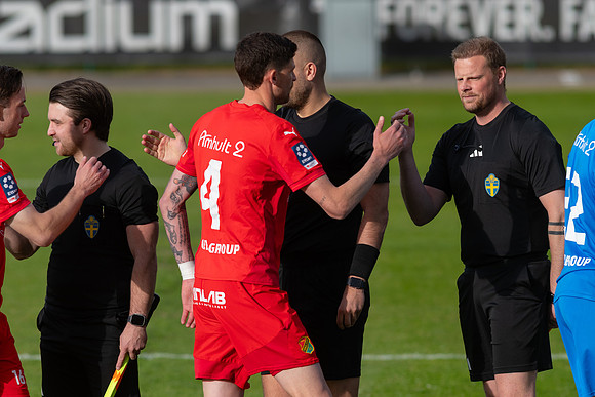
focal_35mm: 450
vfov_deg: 3.1
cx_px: 298
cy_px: 198
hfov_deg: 4.6
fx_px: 7439
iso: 200
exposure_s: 1/1250
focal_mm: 300
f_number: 4
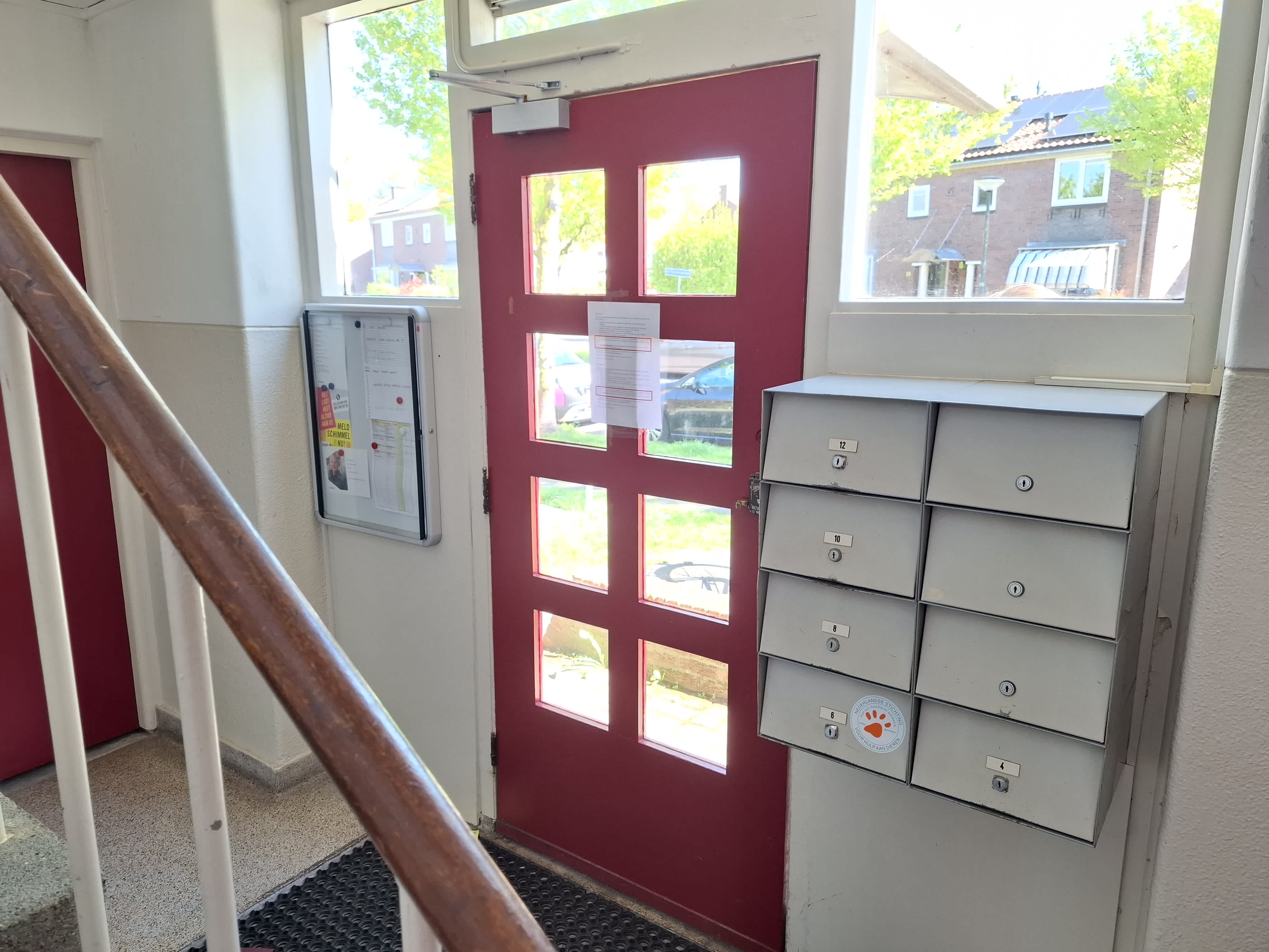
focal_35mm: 23
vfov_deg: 58.9
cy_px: 476
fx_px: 843
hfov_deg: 73.9
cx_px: 634
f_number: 1.8
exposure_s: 1/100
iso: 250
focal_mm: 5.5
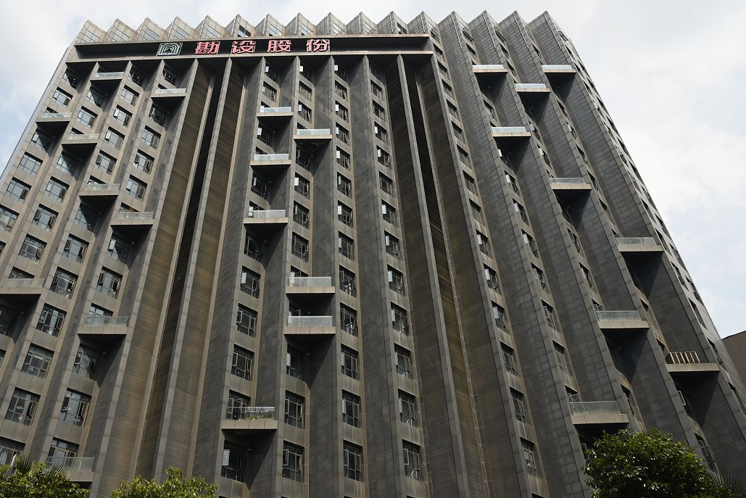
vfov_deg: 46.3
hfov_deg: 65.2
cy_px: 217
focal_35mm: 28
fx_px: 580
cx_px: 323
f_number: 9
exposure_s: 1/500
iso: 250
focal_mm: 24
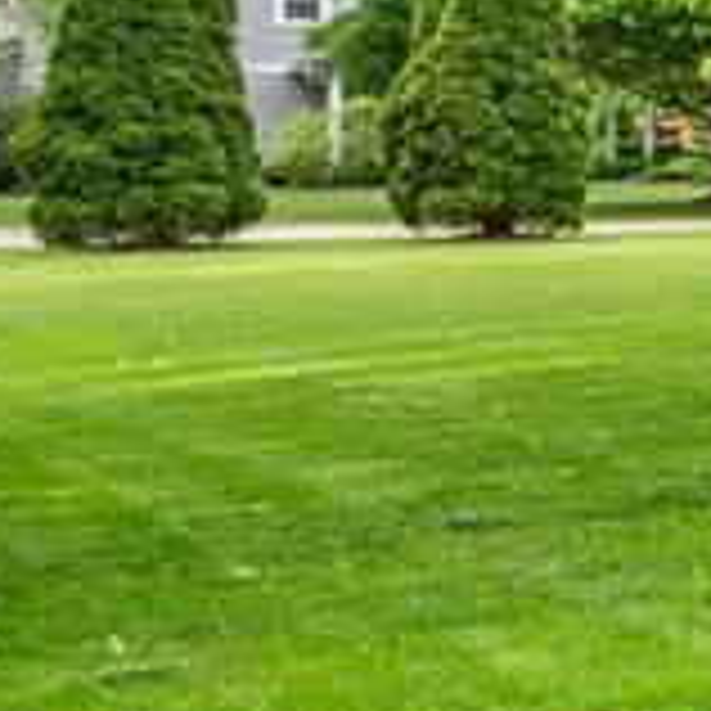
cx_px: 2205
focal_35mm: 88
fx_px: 2045
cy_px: 45
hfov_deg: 11.0
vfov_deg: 19.3
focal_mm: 16
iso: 100
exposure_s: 1/60
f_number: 9
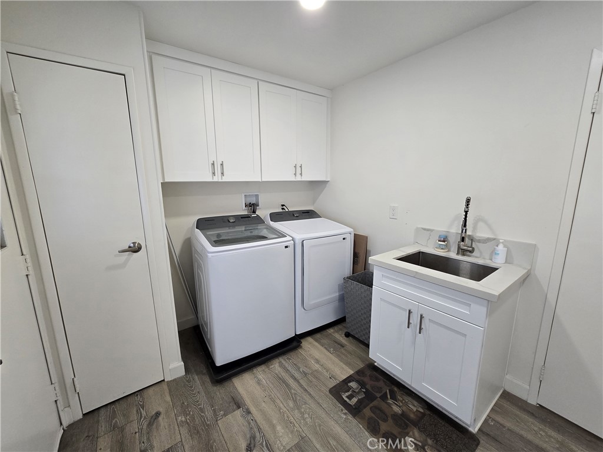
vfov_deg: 89.9
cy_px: 226
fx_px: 226
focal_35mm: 13
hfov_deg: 106.2
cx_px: 302
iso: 160
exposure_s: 1/60
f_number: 2.2
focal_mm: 2.2
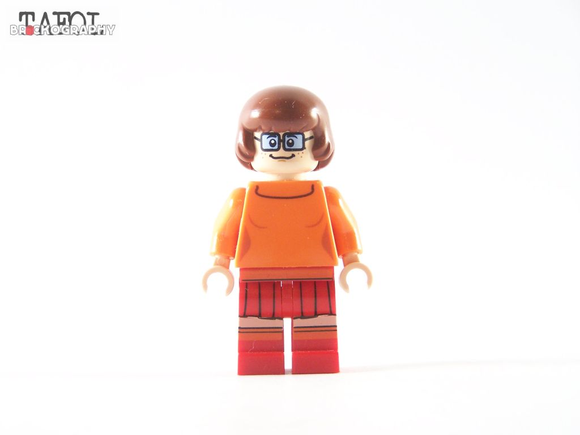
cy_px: 218
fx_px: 1960
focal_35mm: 117
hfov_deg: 16.8
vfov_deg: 12.7
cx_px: 290
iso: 200
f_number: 3.2
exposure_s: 1/20
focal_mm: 19.4
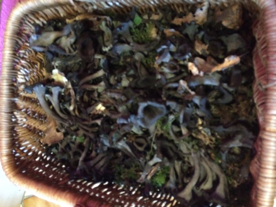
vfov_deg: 48.2
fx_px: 231
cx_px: 138
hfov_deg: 61.7
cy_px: 104
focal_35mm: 29
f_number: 2.2
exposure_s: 1/17
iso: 640
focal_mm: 4.15
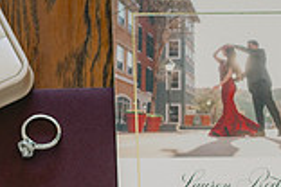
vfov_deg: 7.3
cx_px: 117
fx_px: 1452
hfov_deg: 11.1
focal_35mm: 186
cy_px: 246
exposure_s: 1/250
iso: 640
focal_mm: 50
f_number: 2.5
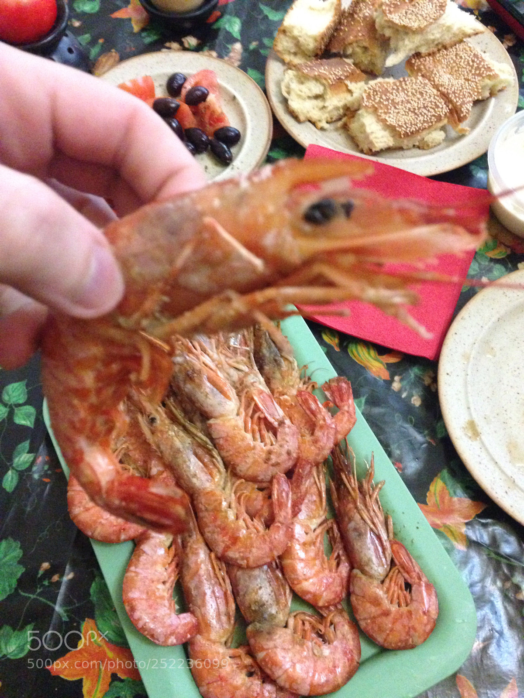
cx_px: 262
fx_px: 666
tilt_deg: -64.3
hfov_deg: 42.9
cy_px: 349
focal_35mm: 33
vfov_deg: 55.4
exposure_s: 1/15
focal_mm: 4.12
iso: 800
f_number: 2.4
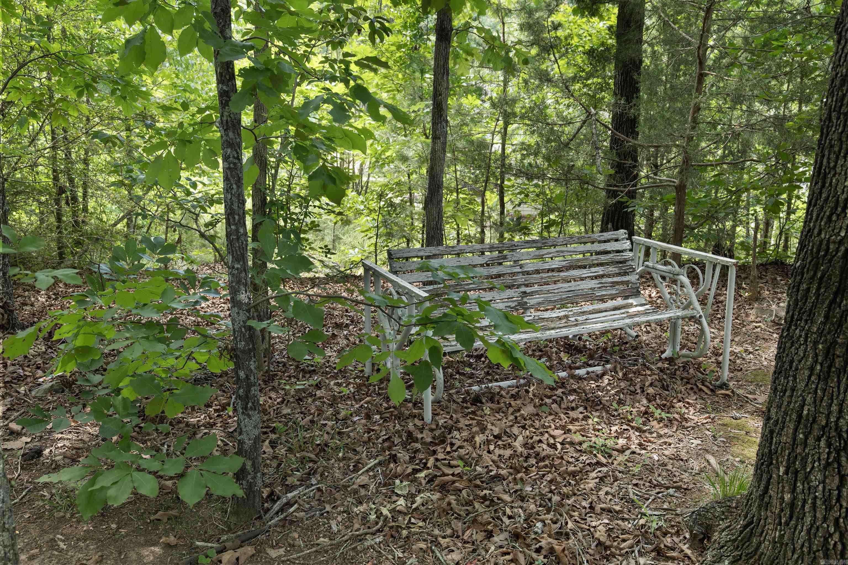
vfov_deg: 37.9
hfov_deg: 54.4
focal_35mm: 35
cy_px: 282
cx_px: 424
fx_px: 824
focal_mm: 35
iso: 500
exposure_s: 1/60
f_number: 6.3
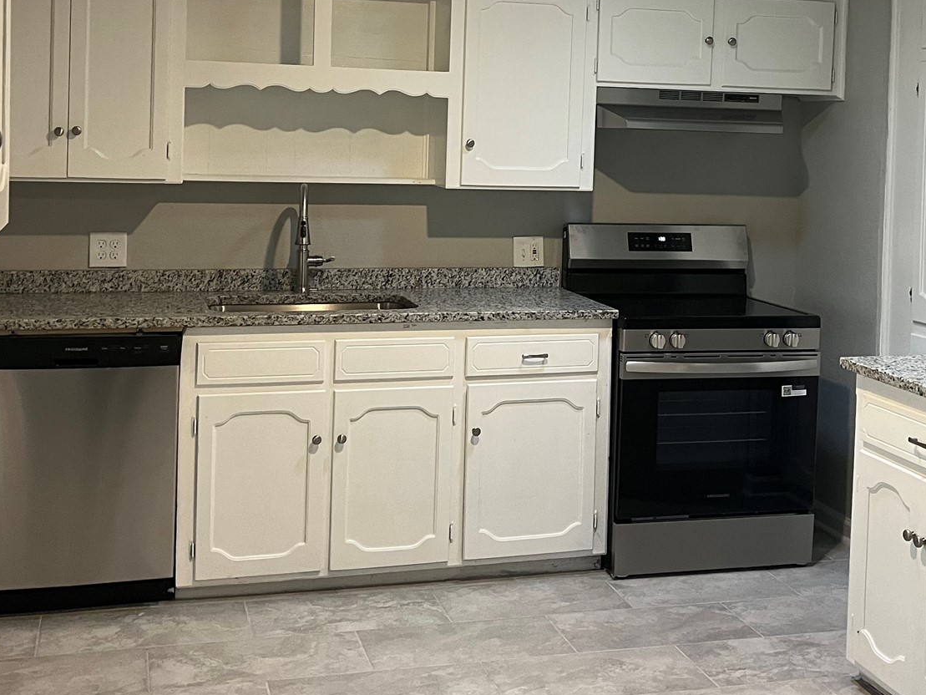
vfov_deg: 29.8
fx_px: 1284
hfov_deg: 39.6
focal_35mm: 48
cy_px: 179
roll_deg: -1.7
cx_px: 516
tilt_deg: -4.1
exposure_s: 1/60
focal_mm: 5.1
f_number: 1.6
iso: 160
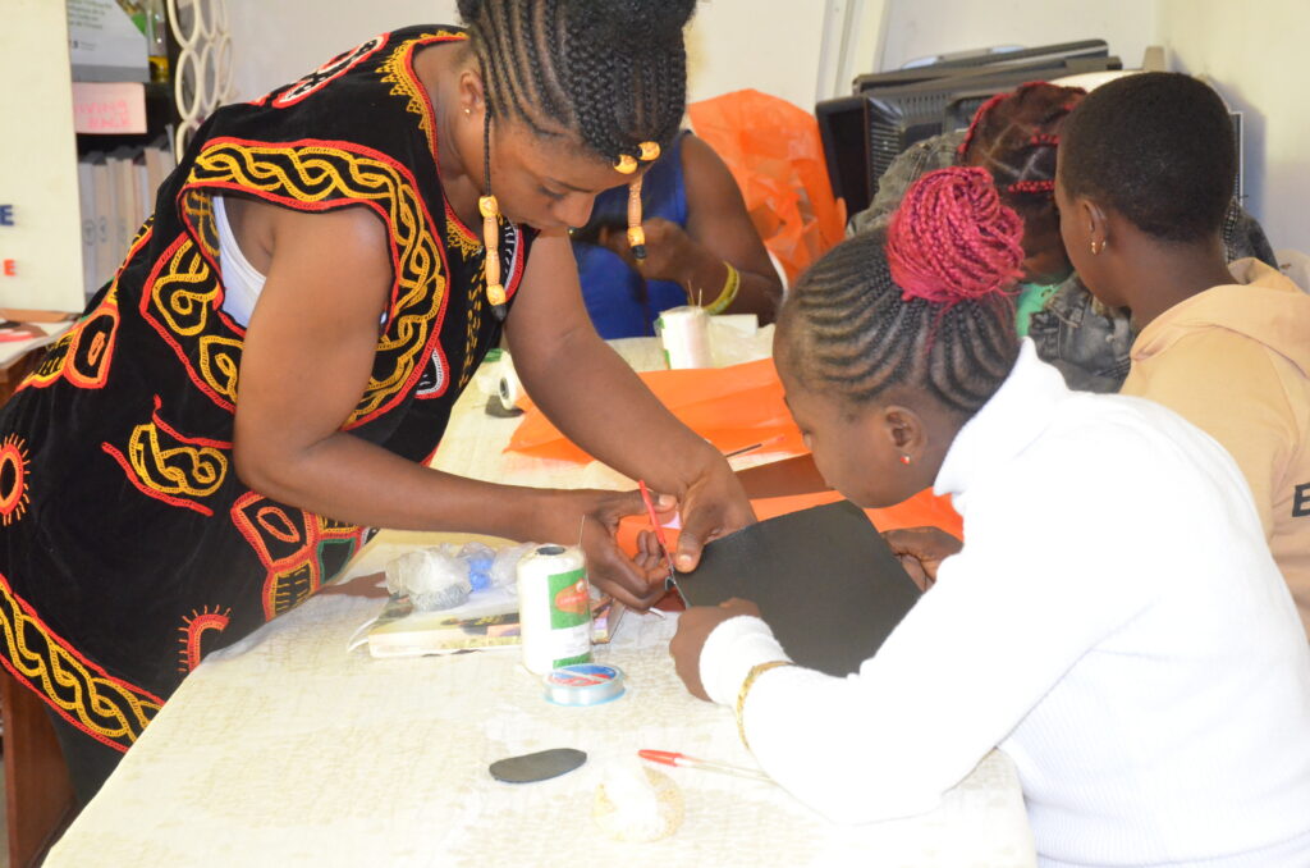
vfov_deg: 18.1
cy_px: 434
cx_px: 655
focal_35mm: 75
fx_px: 2723
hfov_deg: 27.0
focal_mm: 50
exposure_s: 1/80
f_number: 8
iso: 5000
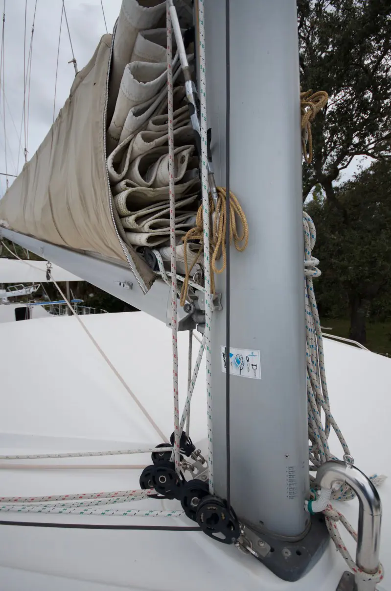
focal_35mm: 15
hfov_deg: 77.1
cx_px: 196
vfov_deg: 100.5
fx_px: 245
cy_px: 296
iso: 400
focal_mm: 10
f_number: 4
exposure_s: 1/60
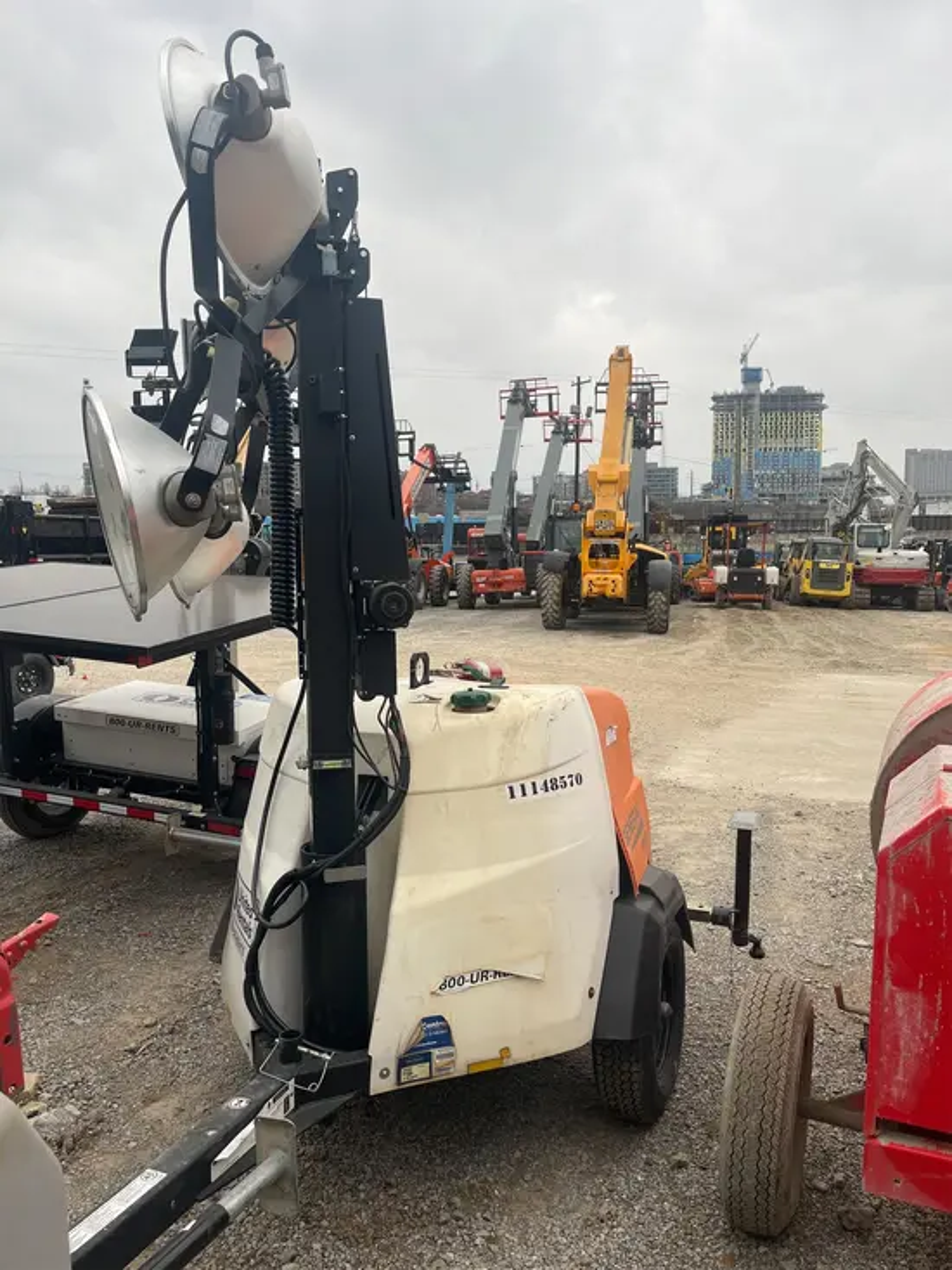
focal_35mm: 26
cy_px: 635
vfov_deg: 67.3
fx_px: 953
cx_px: 476
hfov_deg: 53.1
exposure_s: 1/928
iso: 50
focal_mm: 5.1
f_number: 1.6
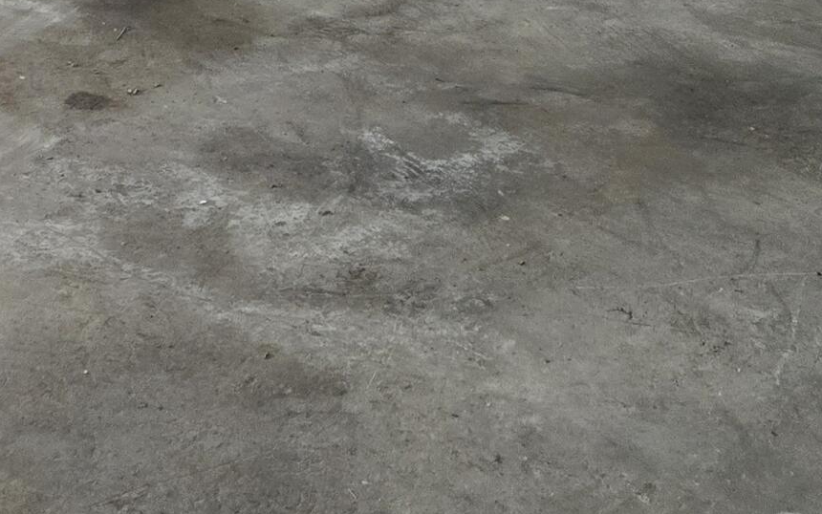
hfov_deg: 24.0
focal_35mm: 85
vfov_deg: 13.8
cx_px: 162
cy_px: -403
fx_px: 1905
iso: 640
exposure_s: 1/120
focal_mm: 5.4
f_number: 1.8
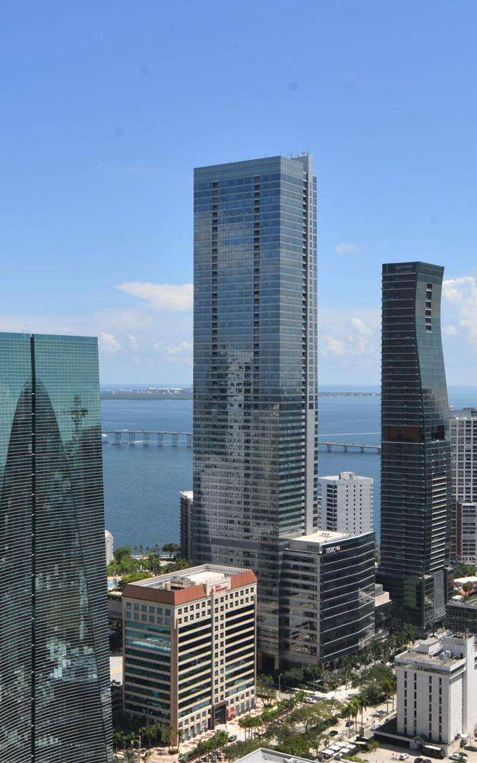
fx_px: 956
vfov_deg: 43.5
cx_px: 194
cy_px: 381
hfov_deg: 28.0
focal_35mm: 46
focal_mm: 20
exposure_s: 1/250
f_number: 14
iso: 200
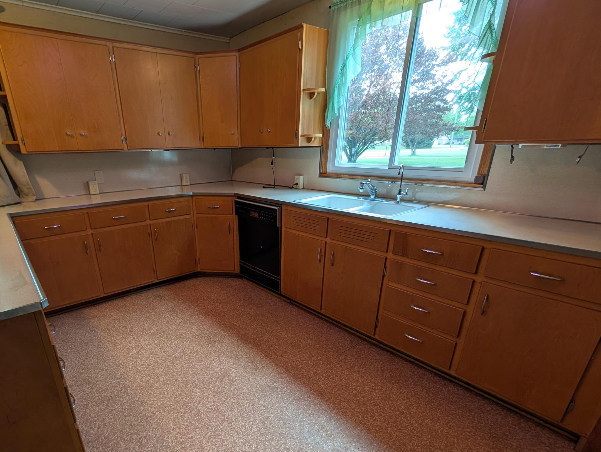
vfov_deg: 73.8
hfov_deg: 89.8
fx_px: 296
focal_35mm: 17
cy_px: 277
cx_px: 240
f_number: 1.7
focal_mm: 2.02
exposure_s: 1/60
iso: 61
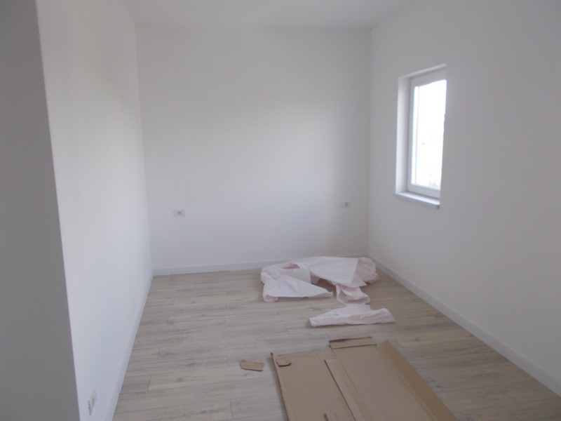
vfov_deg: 53.1
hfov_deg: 67.3
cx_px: 280
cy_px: 210
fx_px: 421
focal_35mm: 26
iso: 80
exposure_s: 1/30
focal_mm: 4.6
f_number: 3.2
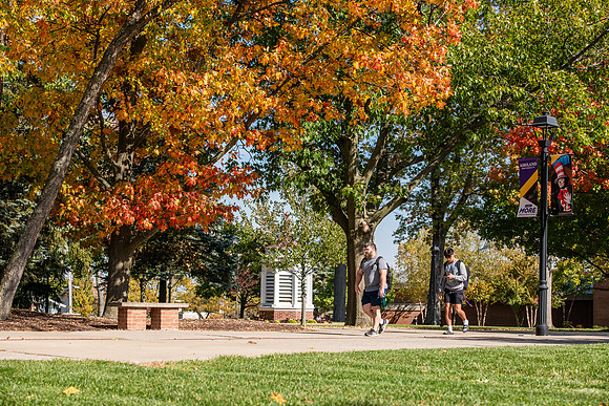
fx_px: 1184
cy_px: 203
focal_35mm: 70
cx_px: 304
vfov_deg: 19.5
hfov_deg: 28.8
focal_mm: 70
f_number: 6.3
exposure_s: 1/400
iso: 160
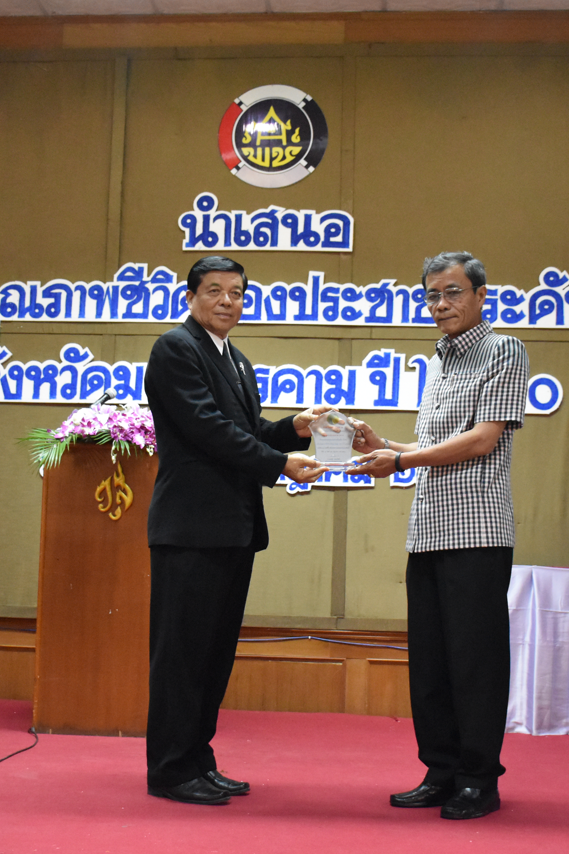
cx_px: 293
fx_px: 1185
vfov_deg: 39.6
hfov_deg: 27.0
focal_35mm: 50
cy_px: 425
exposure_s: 1/60
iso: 5000
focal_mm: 22
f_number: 3.5
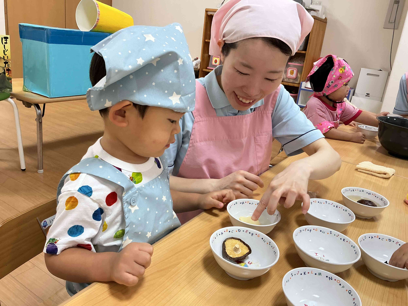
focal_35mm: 29
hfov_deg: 61.7
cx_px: 204
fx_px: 342
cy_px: 153
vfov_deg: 48.2
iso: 50
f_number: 1.8
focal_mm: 3
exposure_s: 1/60
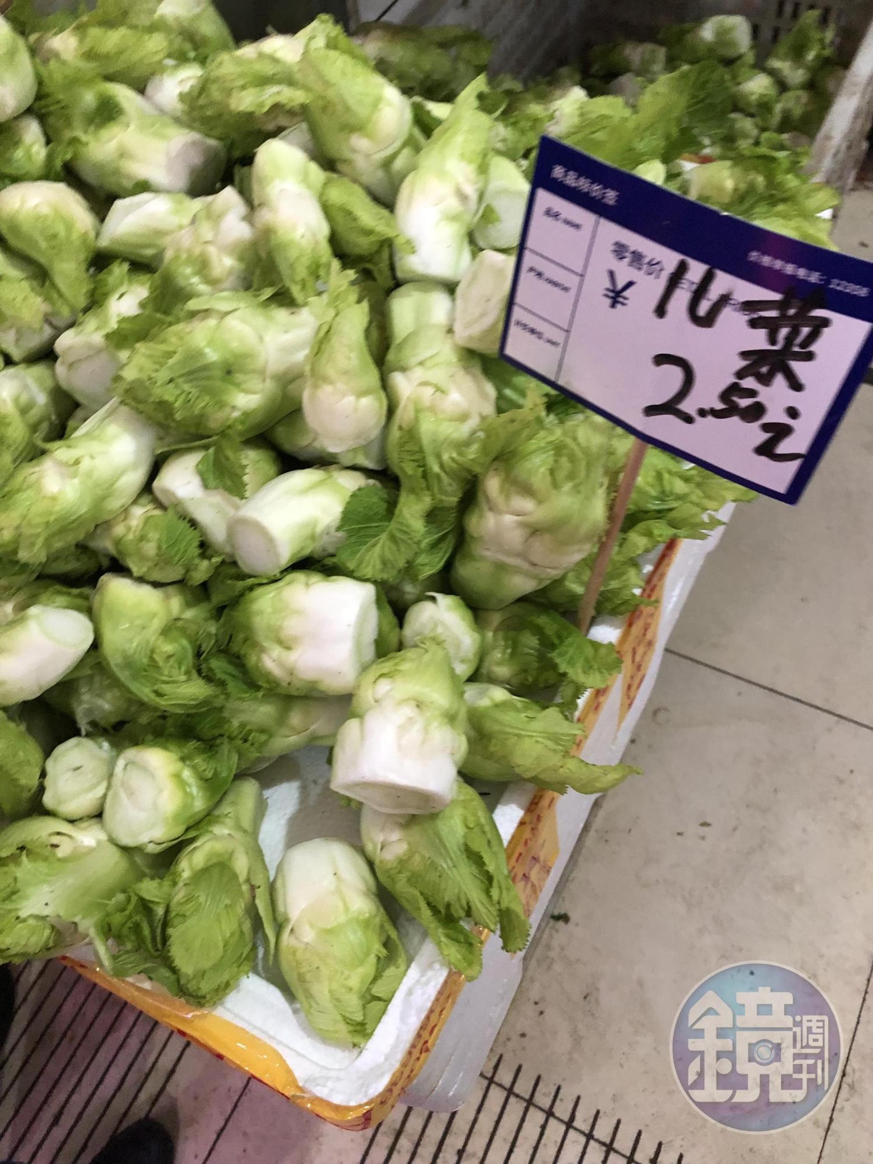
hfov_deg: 49.7
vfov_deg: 63.4
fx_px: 942
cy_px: 582
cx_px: 436
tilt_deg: -55.7
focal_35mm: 28
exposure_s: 1/14
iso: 100
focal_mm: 4
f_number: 1.8
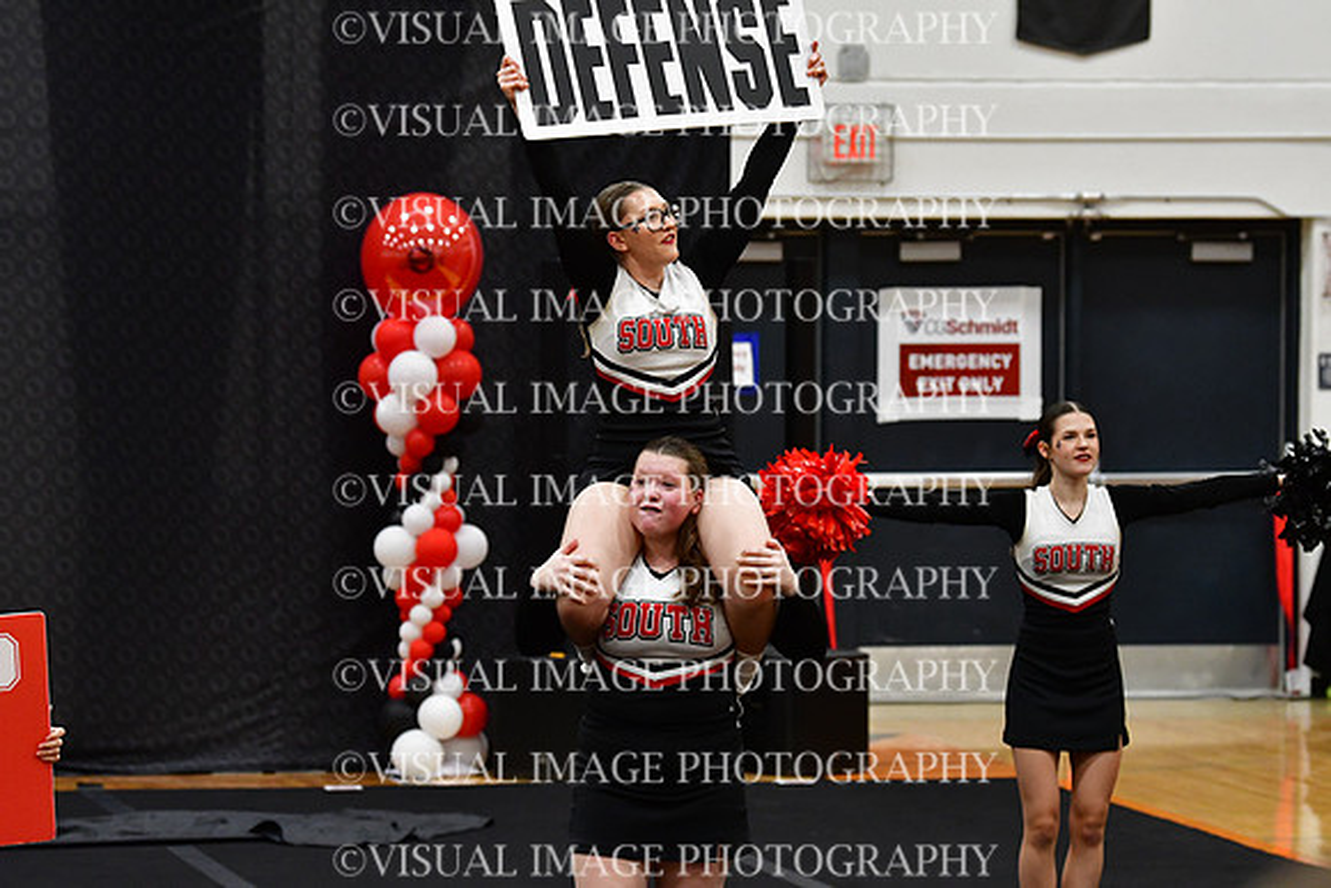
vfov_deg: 7.9
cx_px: 666
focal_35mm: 174
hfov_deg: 11.8
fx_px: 6434
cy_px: 444
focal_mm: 116
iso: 4000
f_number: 4
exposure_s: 1/500
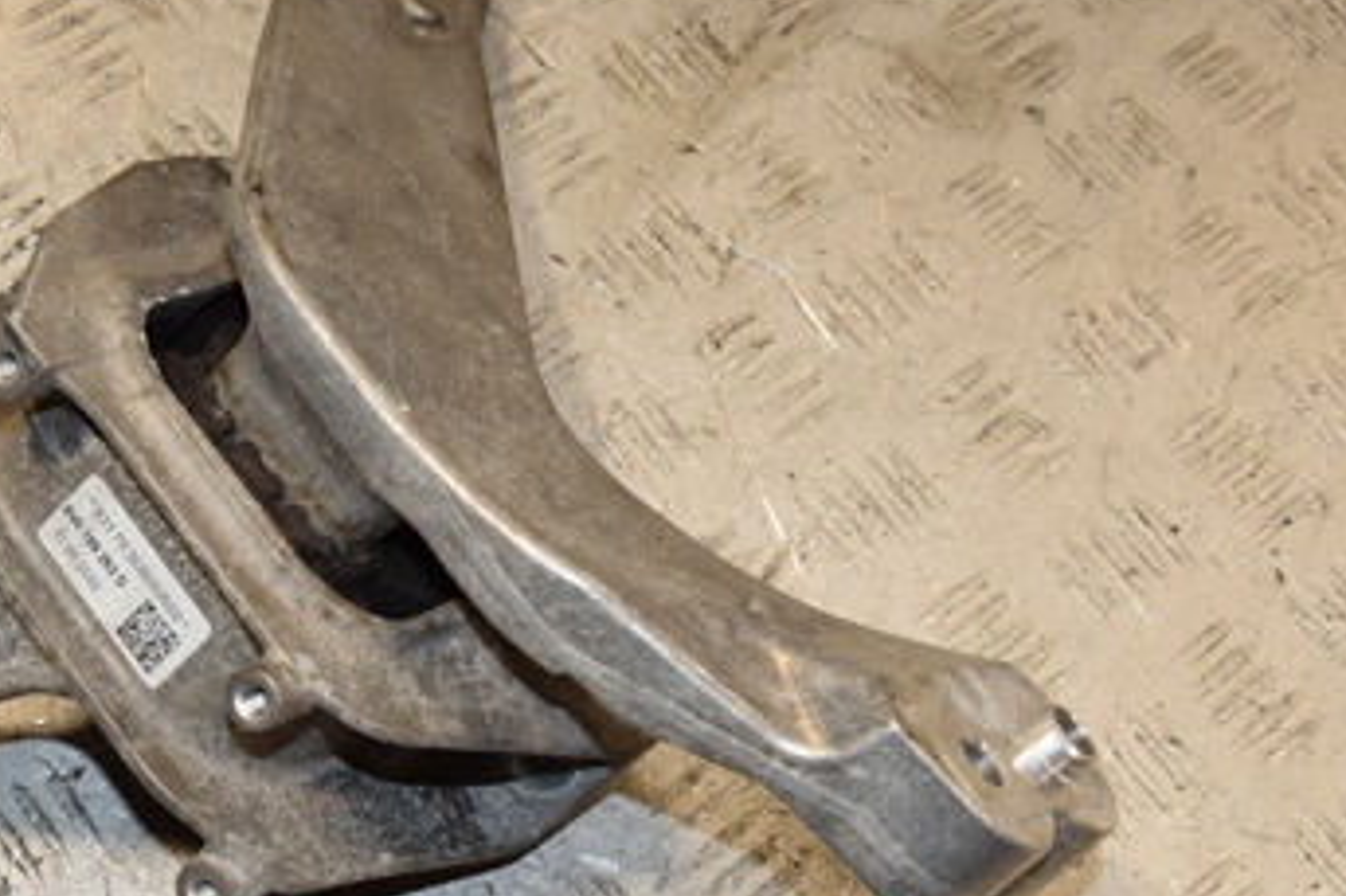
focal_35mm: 67
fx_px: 2504
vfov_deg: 20.3
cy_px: 336
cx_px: 293
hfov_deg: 29.5
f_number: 10
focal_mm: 24
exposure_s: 1/200
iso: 800
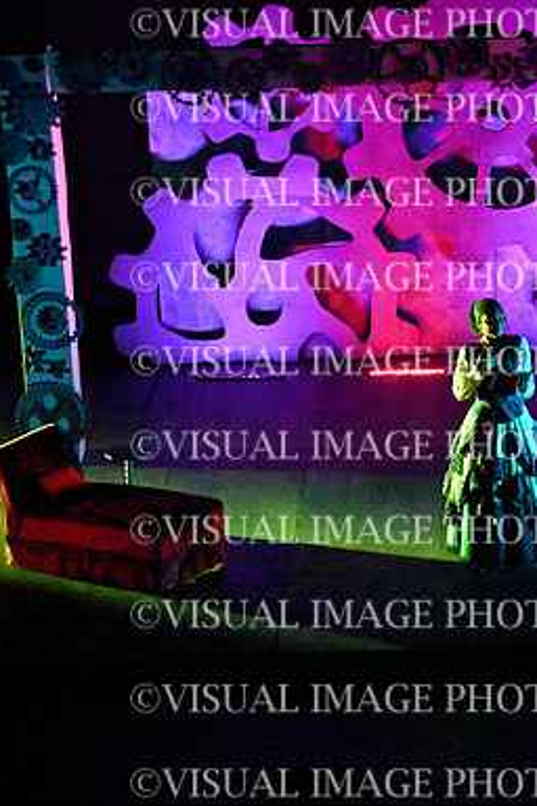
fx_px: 4564
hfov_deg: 6.7
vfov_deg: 10.1
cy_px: 403
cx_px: 434
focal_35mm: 204
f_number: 6.3
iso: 32000
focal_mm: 135
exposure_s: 1/125
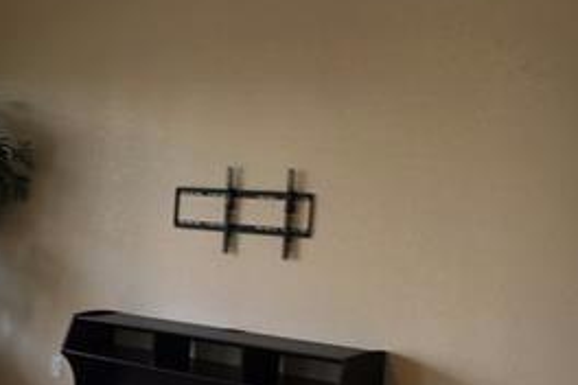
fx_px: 1172
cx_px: -88
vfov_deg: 18.6
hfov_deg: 25.3
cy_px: 284
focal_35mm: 73
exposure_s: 1/30
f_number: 2.2
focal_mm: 4.15
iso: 25
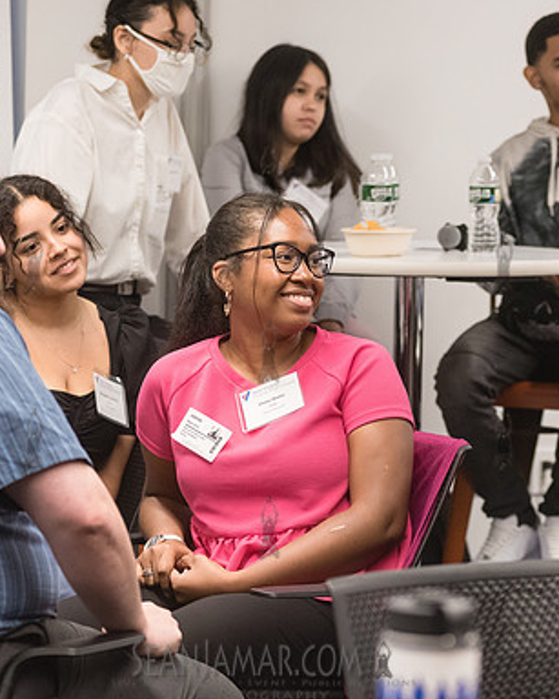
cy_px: 350
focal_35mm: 152
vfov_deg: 12.7
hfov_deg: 10.2
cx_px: 268
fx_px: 3145
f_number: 4
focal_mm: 100
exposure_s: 1/250
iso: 2500
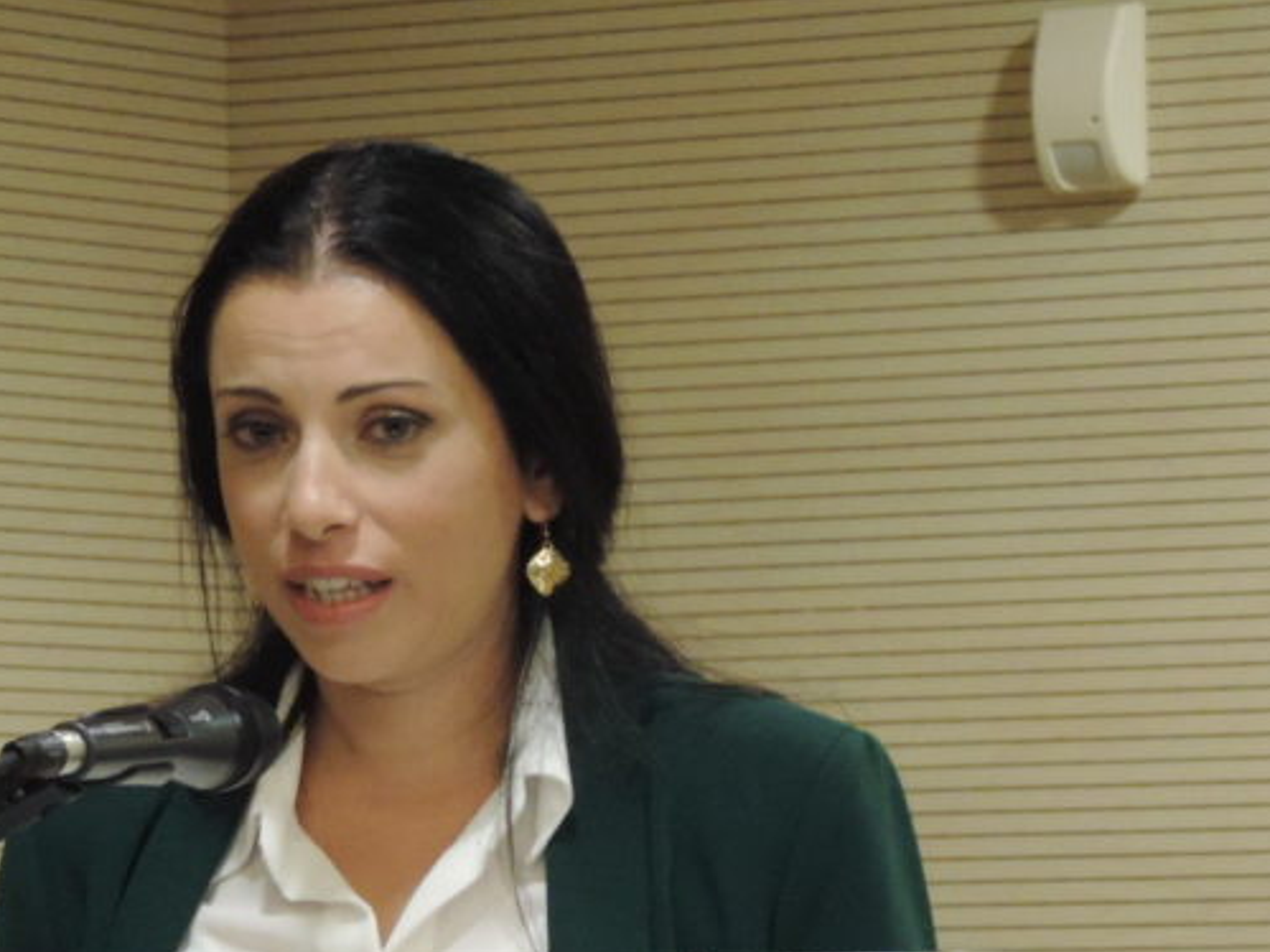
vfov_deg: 5.4
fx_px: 10160
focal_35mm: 277
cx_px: 351
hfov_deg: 7.1
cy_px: 723
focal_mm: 24
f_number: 4.3
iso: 800
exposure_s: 1/20
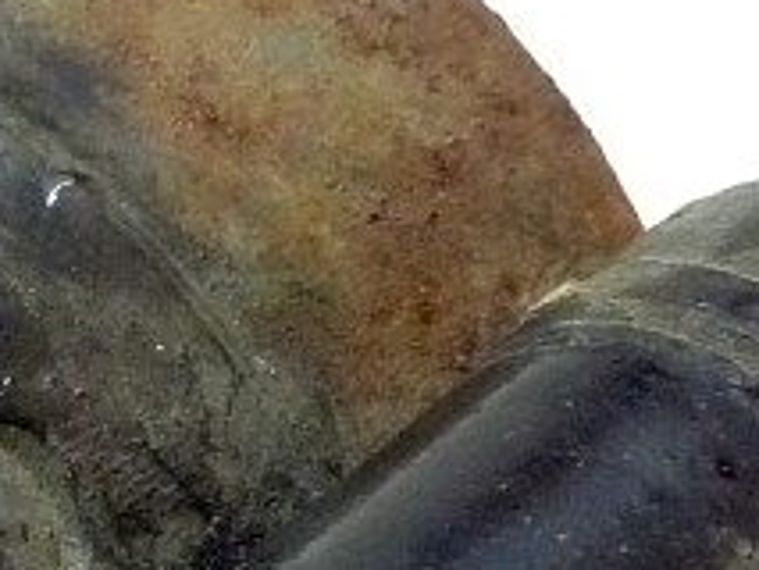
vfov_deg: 7.6
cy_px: 859
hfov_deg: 10.0
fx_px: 4234
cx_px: -223
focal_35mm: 193
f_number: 3.7
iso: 400
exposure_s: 1/15
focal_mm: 7.3
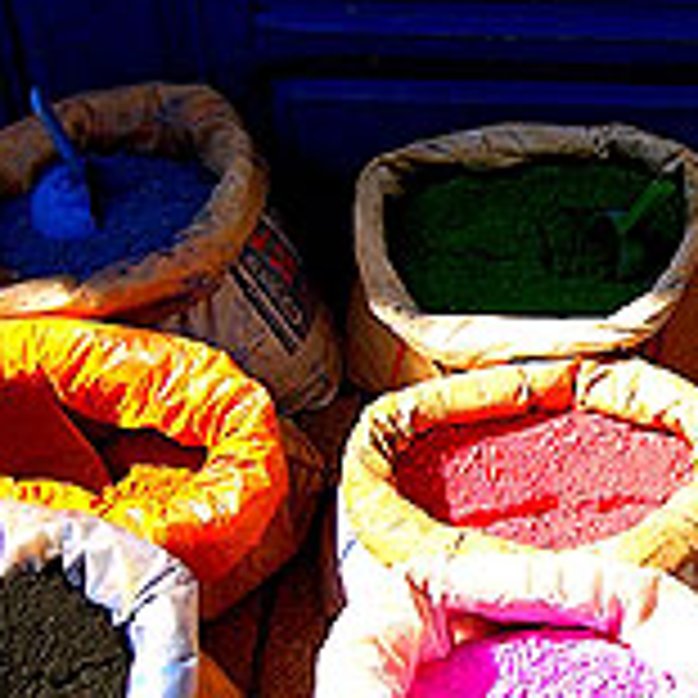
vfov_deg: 23.3
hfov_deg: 22.8
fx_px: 1688
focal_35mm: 74
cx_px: 635
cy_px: 441
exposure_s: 1/3200
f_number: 2.8
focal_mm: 20
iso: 200
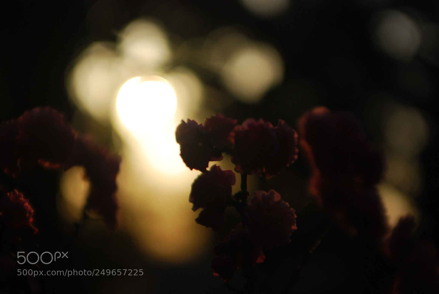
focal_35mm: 105
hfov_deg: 19.4
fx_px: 1282
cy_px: 147
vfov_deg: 13.1
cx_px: 220
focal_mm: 70
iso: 160
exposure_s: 1/4000
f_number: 2.8
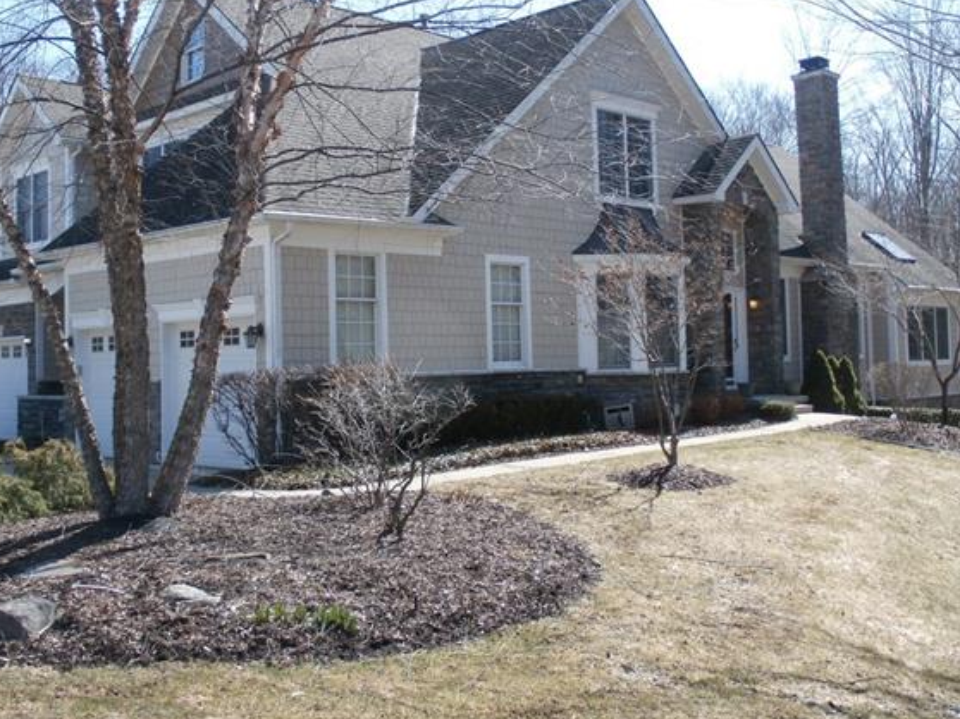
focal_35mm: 39
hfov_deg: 47.9
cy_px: 311
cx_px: 495
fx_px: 1081
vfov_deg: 36.7
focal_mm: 6
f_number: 3.4
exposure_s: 1/400
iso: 100
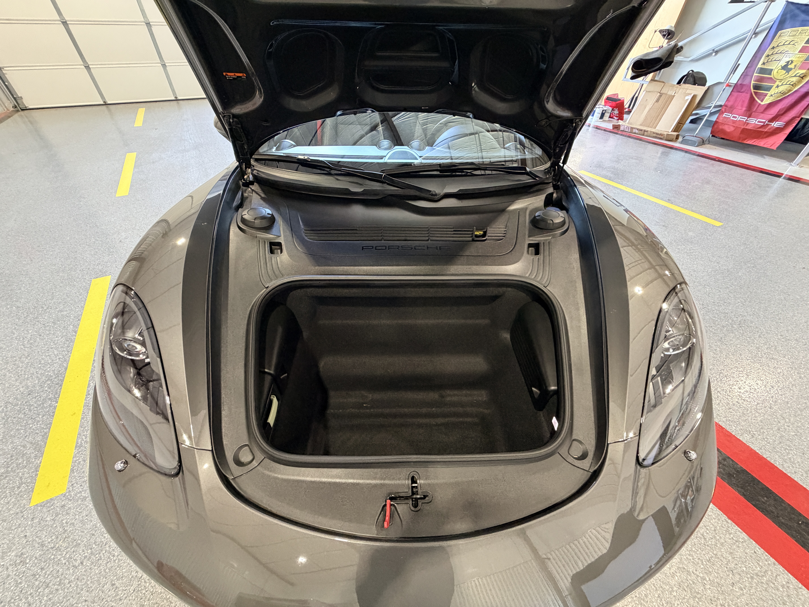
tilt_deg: -41.0
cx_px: 404
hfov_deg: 102.1
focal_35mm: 14
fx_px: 327
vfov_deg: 85.7
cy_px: 304
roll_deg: -0.3
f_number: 2.2
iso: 400
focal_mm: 2.22
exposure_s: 1/60
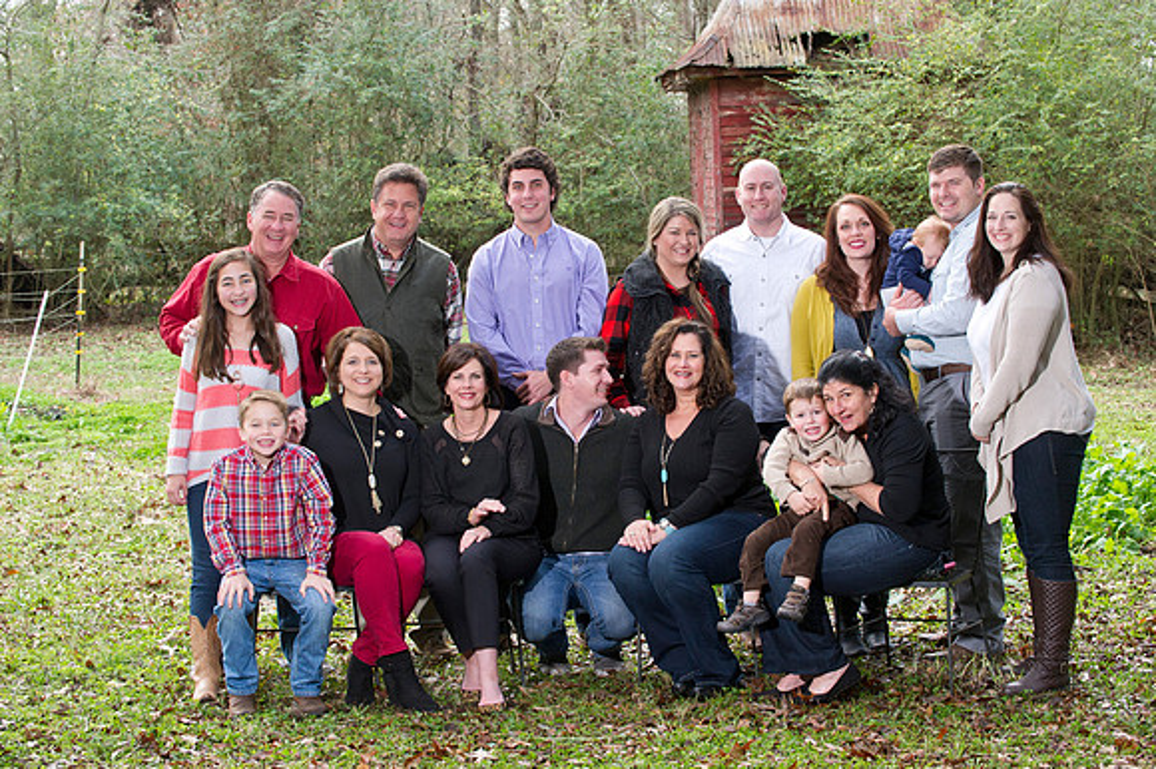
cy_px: 384
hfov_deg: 24.8
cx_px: 578
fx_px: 2632
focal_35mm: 82
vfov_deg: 16.6
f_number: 7.1
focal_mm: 82
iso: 1250
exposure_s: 1/125
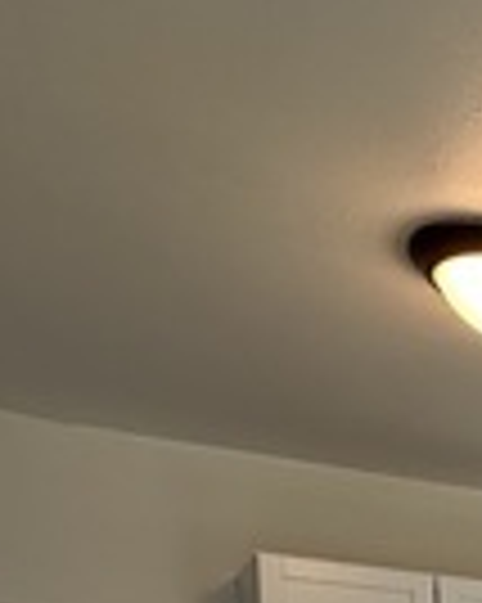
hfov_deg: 15.2
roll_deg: +1.0
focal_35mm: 68
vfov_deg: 22.8
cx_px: 1097
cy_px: 900
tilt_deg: -2.5
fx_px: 1214
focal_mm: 2.22
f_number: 2.2
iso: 80
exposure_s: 1/120
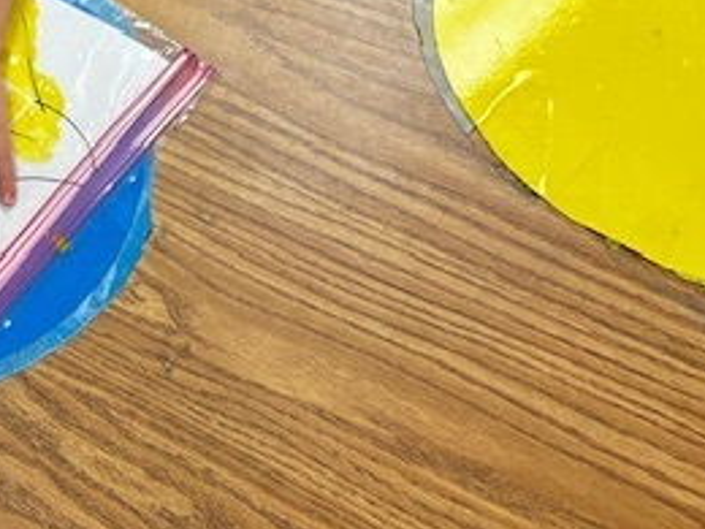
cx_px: -119
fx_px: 1303
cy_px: -76
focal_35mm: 64
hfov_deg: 27.1
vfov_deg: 21.6
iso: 100
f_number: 1.5
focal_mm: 5.7
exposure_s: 1/120
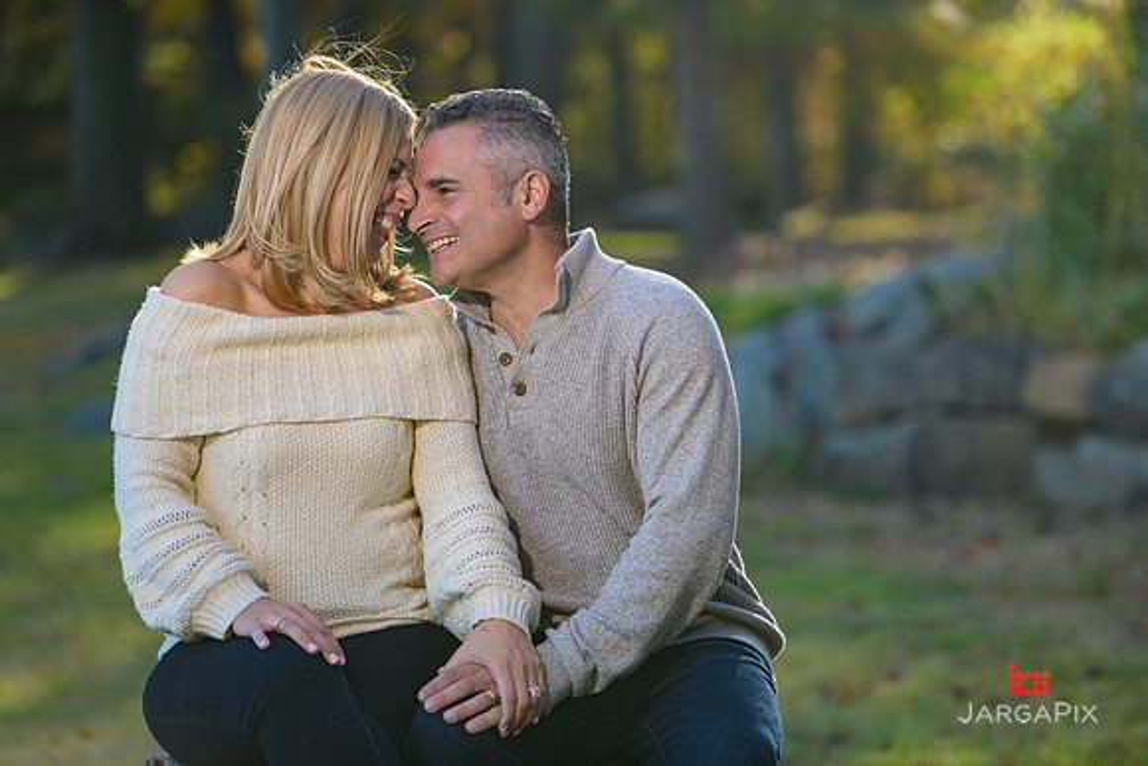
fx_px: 3827
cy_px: 383
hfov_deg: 17.1
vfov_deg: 11.4
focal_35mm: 120
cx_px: 574
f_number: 3.2
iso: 200
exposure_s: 1/500
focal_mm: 120
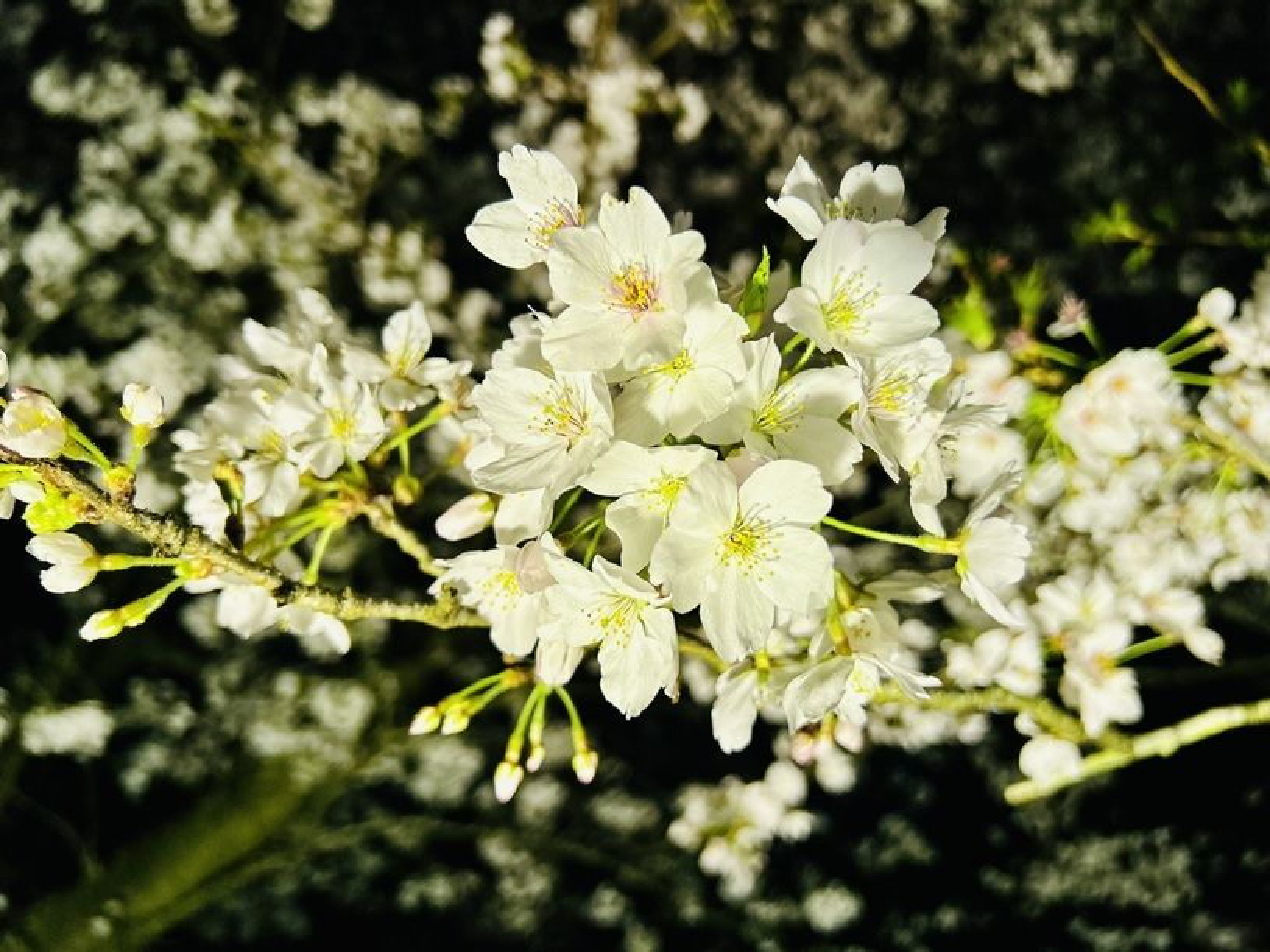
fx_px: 954
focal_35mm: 26
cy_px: 476
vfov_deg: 53.1
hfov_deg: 67.3
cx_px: 635
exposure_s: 1/50
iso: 125
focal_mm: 5.7
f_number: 1.5
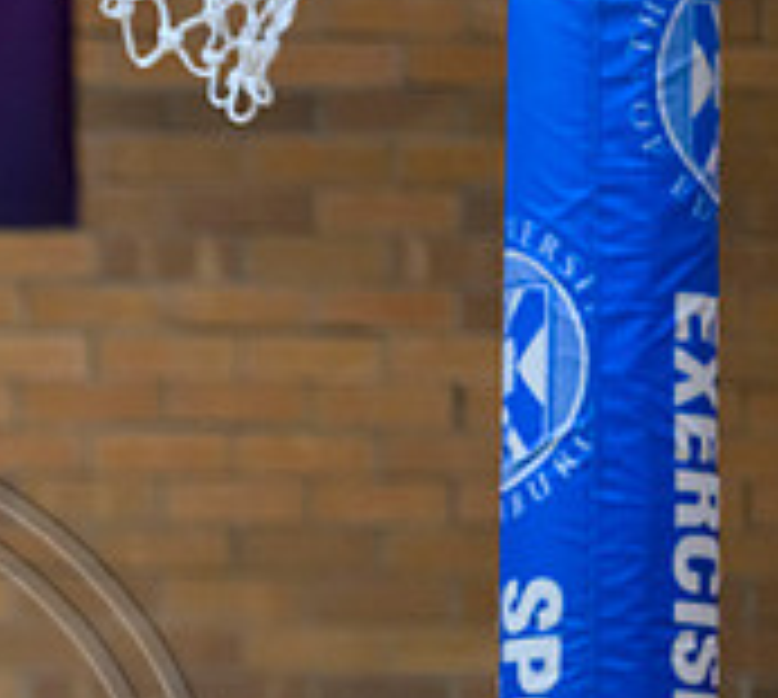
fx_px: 14123
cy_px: 878
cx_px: -533
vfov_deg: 2.8
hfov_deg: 3.1
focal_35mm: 585
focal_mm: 165
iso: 5000
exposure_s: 1/1000
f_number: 2.8
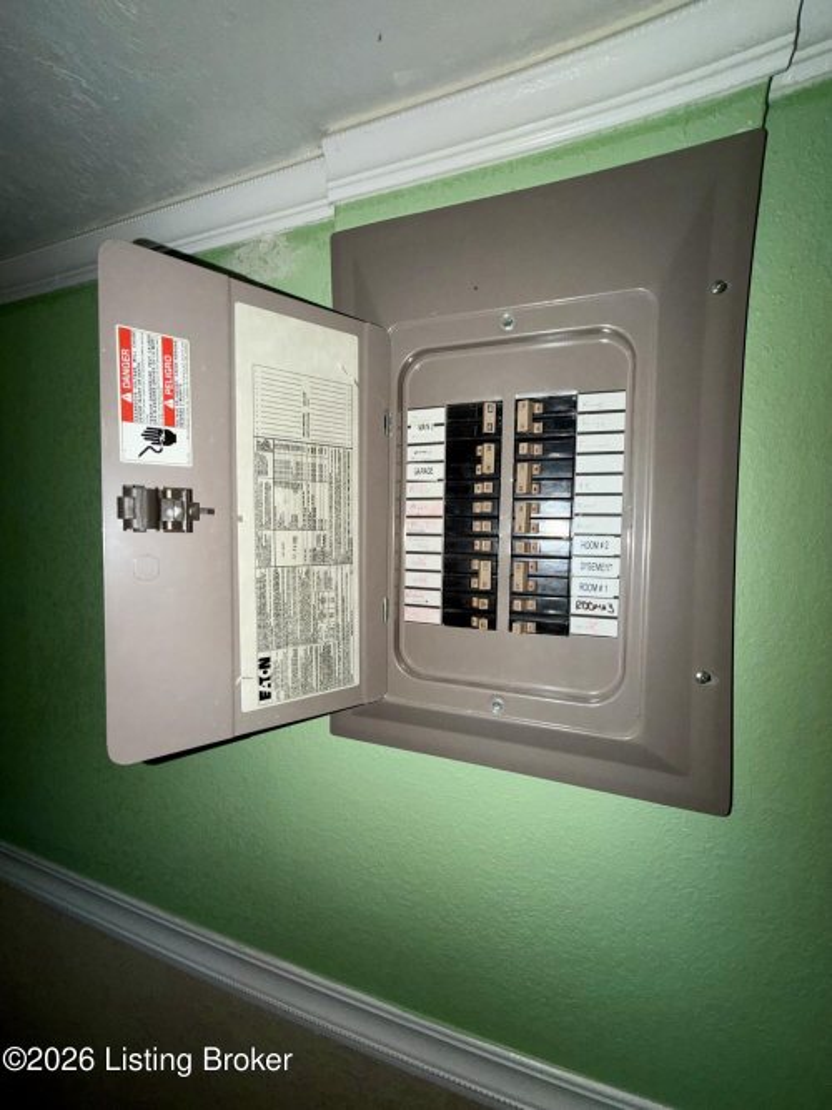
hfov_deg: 85.7
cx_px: 416
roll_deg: -1.6
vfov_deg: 102.1
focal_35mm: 14
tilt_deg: -2.0
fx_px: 449
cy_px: 555
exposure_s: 1/60
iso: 80
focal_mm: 2.22
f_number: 2.2
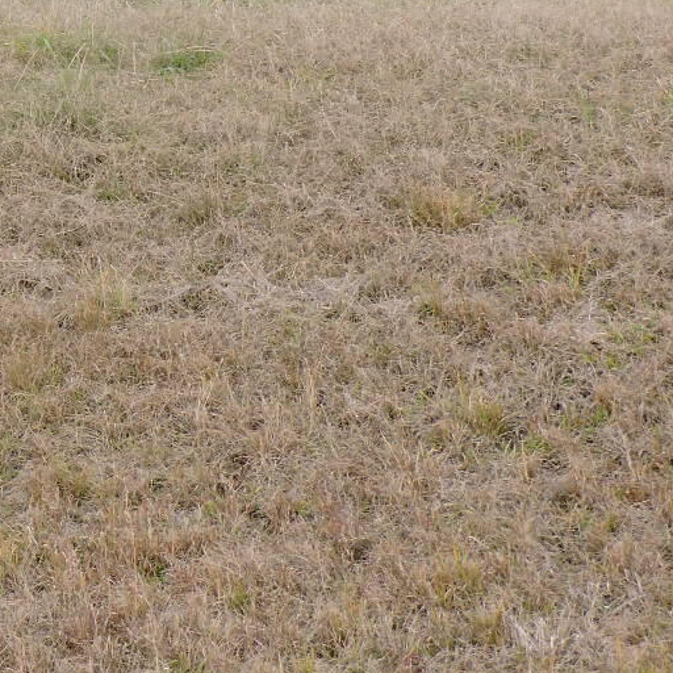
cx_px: -325
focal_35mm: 207
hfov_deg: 8.3
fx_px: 4553
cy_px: 7
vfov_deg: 8.4
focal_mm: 13.4
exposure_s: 1/250
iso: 100
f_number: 3.9
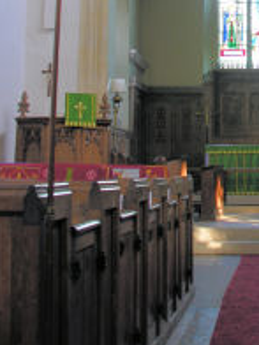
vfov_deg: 23.2
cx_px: 246
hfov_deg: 17.6
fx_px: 818
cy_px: 37
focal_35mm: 82
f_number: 2.8
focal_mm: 8.9
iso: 50
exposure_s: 1/9.5
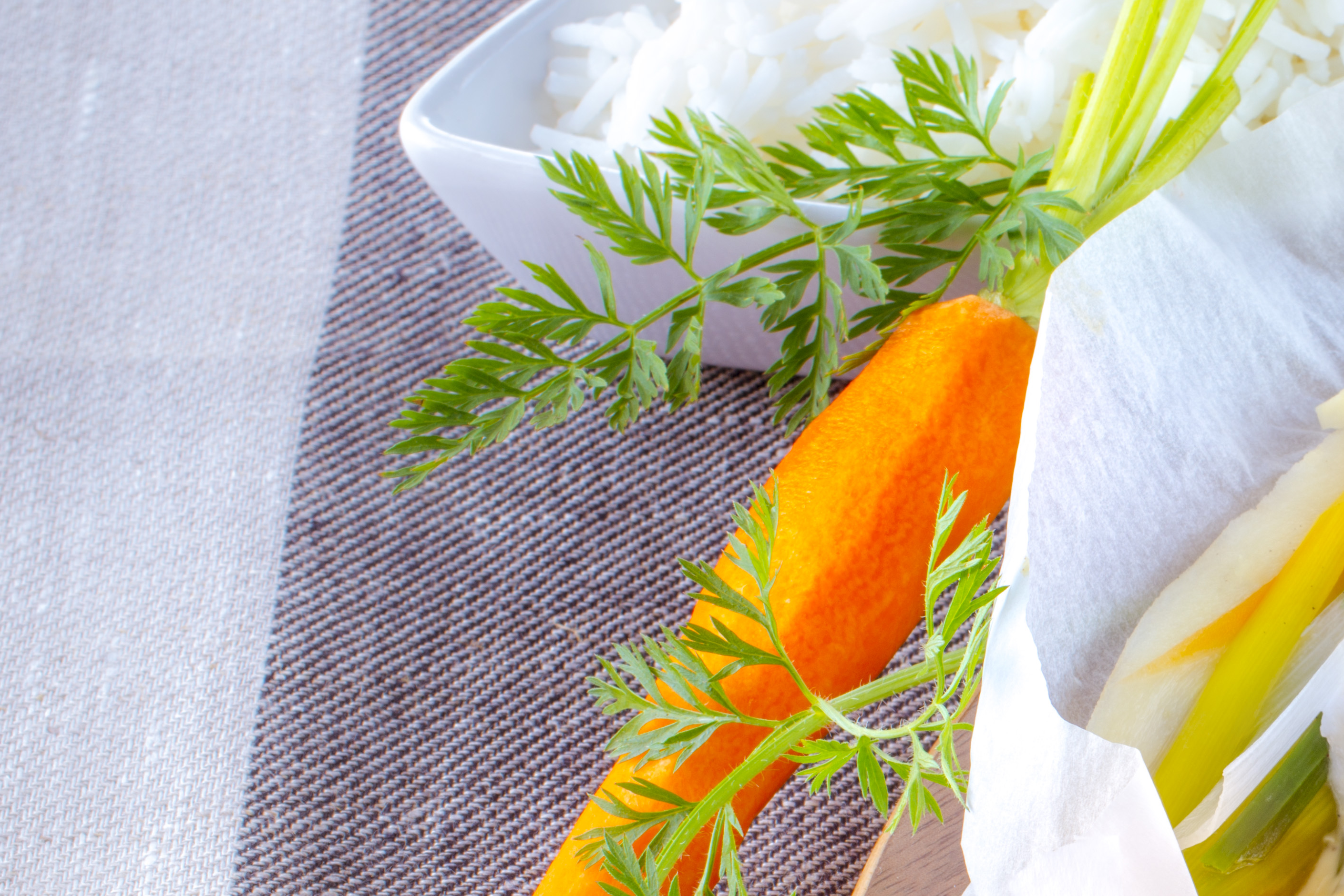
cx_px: 1403
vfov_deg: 5.8
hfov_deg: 8.7
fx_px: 8775
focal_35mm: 235
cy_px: 676
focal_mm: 90
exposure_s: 1/100
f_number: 16
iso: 100
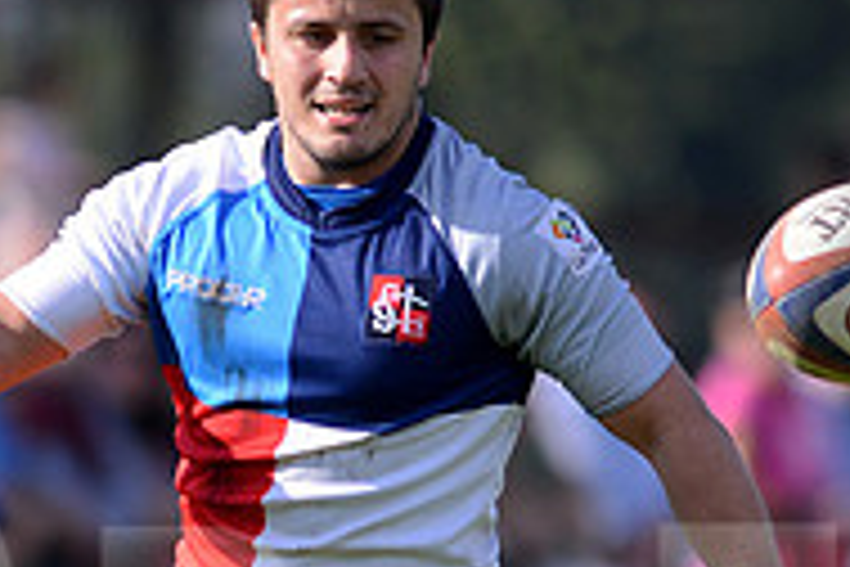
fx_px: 30503
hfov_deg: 1.6
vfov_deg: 1.1
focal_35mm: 1292
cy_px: 659
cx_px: 463
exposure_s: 1/2000
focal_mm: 420
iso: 400
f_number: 4
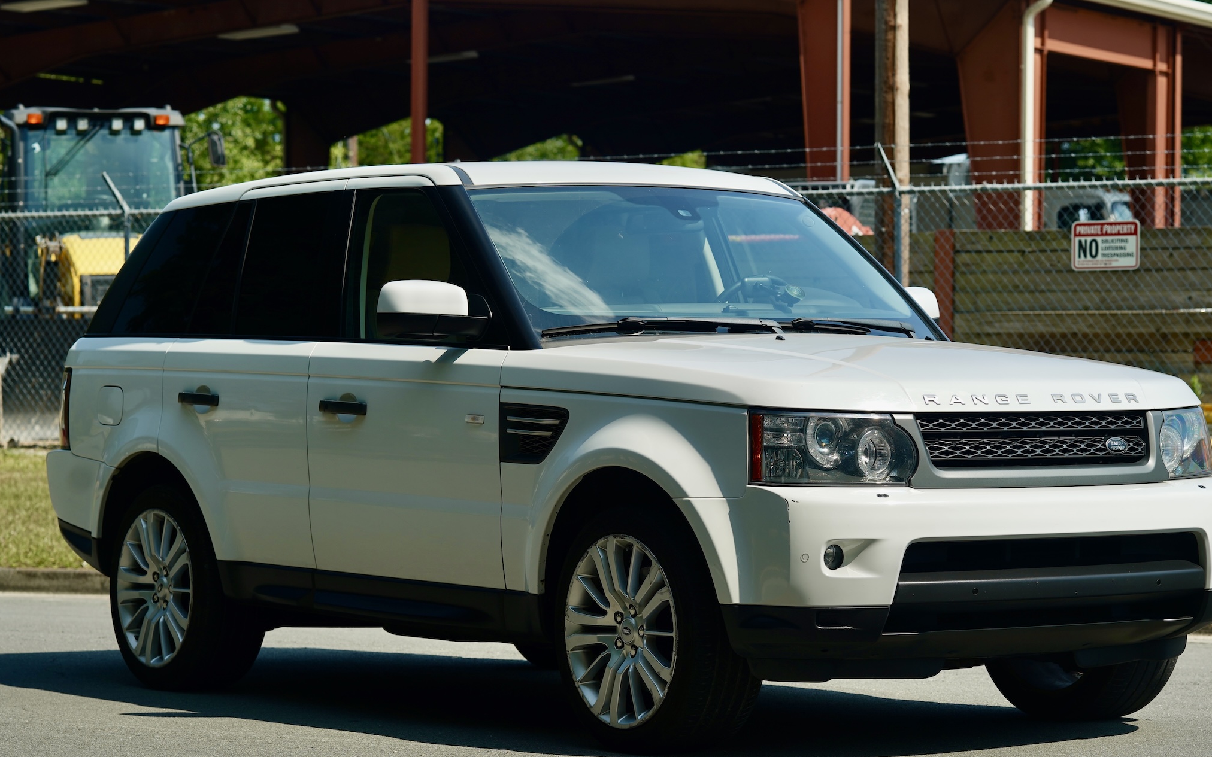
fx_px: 3534
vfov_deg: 12.2
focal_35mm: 107
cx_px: 658
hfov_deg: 19.5
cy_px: 431
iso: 50
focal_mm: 85
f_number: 4.5
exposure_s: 1/250
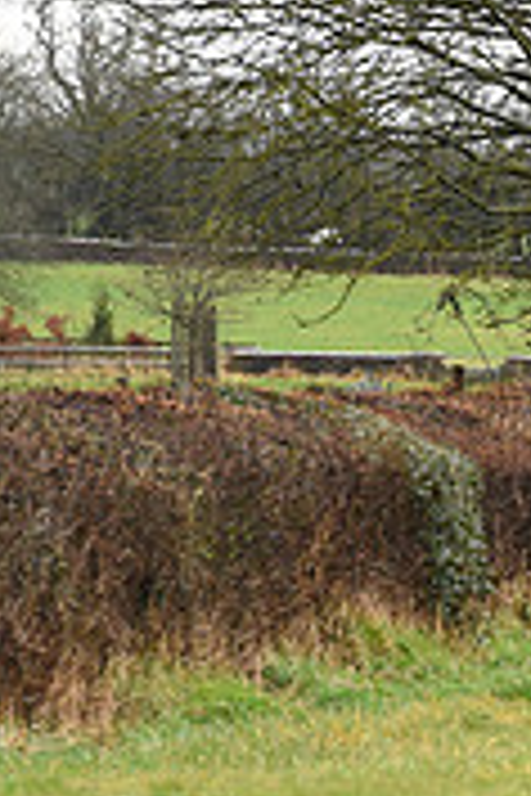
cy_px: 562
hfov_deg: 2.1
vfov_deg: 3.1
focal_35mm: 656
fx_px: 14513
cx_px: 1152
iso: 2500
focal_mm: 200
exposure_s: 1/1000
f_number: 9
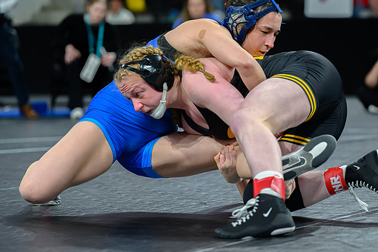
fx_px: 1564
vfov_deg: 9.2
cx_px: 228
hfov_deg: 13.8
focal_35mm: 149
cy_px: 103
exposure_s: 1/640
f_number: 2.8
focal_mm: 115
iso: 2800
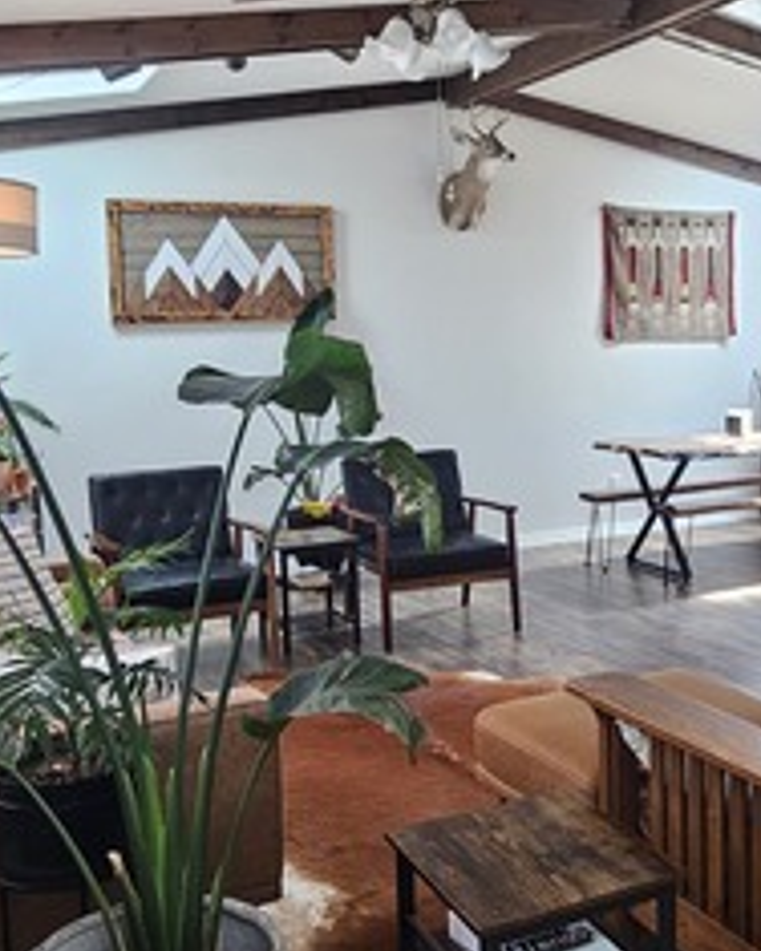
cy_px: 435
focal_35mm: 36
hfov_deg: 40.6
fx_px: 1014
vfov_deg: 50.2
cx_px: 510
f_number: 2.2
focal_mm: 2.2
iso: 160
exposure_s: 1/60
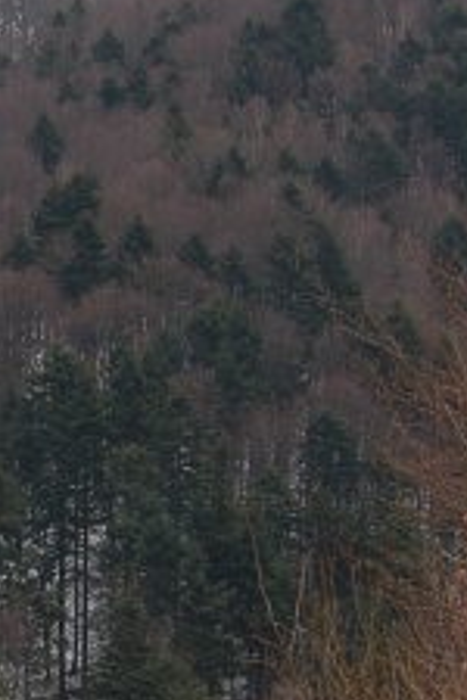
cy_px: 591
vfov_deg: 17.3
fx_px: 2276
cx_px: -252
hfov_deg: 11.2
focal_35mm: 117
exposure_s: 1/100
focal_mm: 22
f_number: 6.3
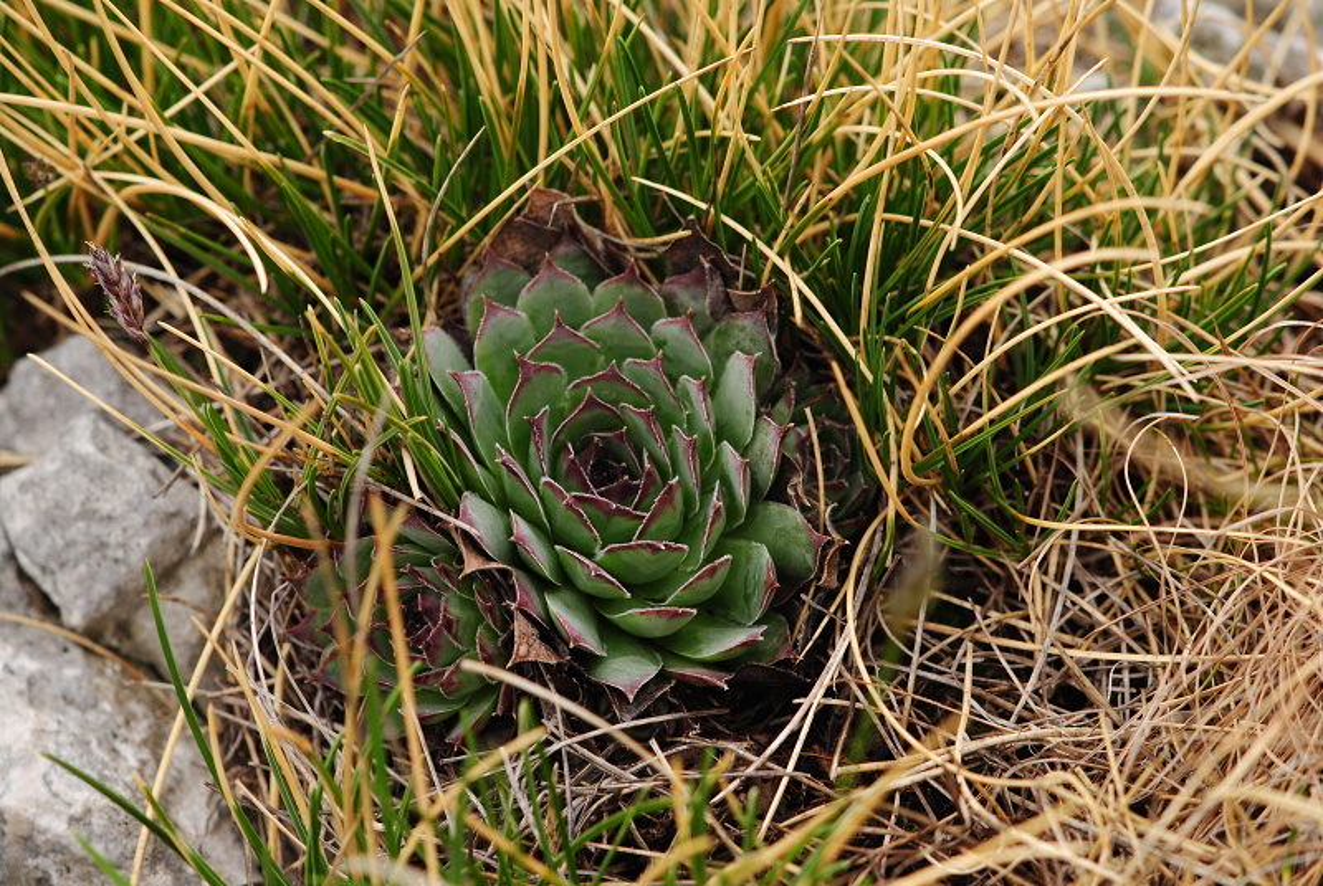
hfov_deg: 16.0
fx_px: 4692
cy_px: 443
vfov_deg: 10.8
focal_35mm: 128
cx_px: 662
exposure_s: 1/250
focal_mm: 85
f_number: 5.6
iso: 400
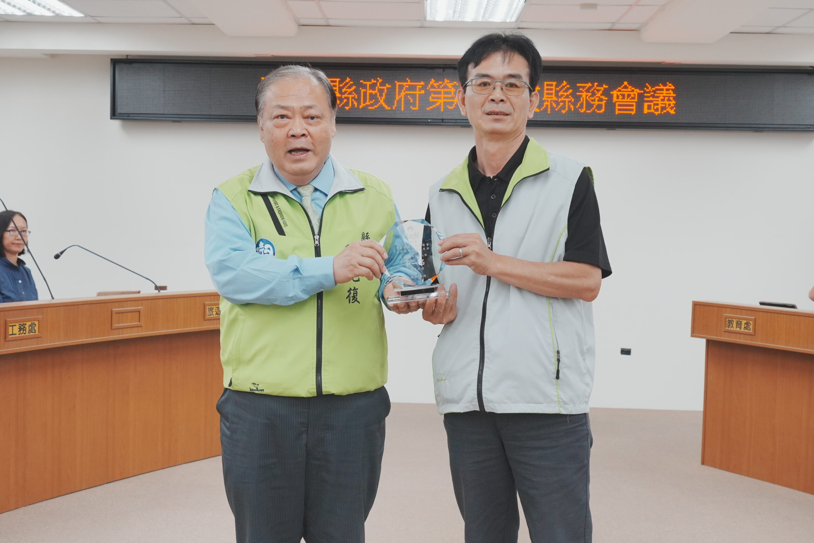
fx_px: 1108
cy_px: 272
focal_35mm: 49
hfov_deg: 40.3
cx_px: 407
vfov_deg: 27.5
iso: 1000
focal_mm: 33
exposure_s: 1/160
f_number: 5.6
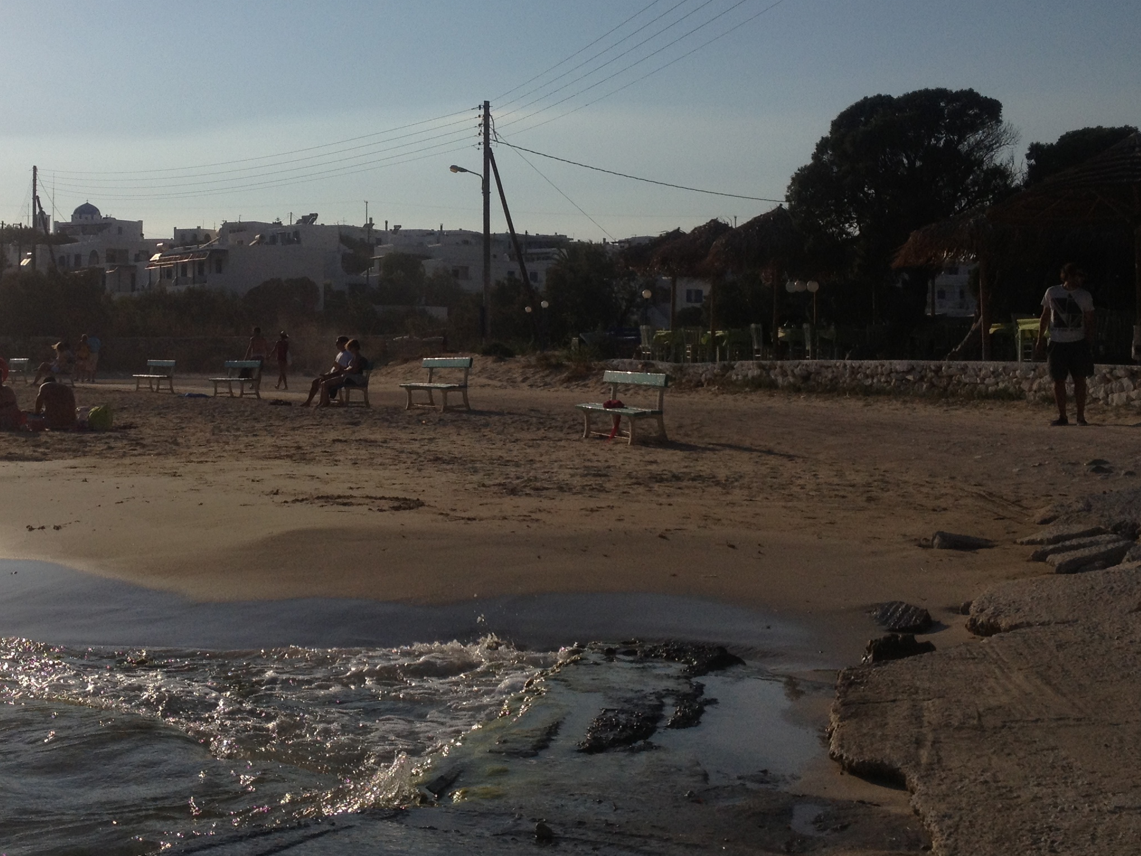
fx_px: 1846
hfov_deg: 34.1
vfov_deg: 26.0
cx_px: 409
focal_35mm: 56
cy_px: 309
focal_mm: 4.28
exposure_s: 1/6944
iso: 50
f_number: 2.4
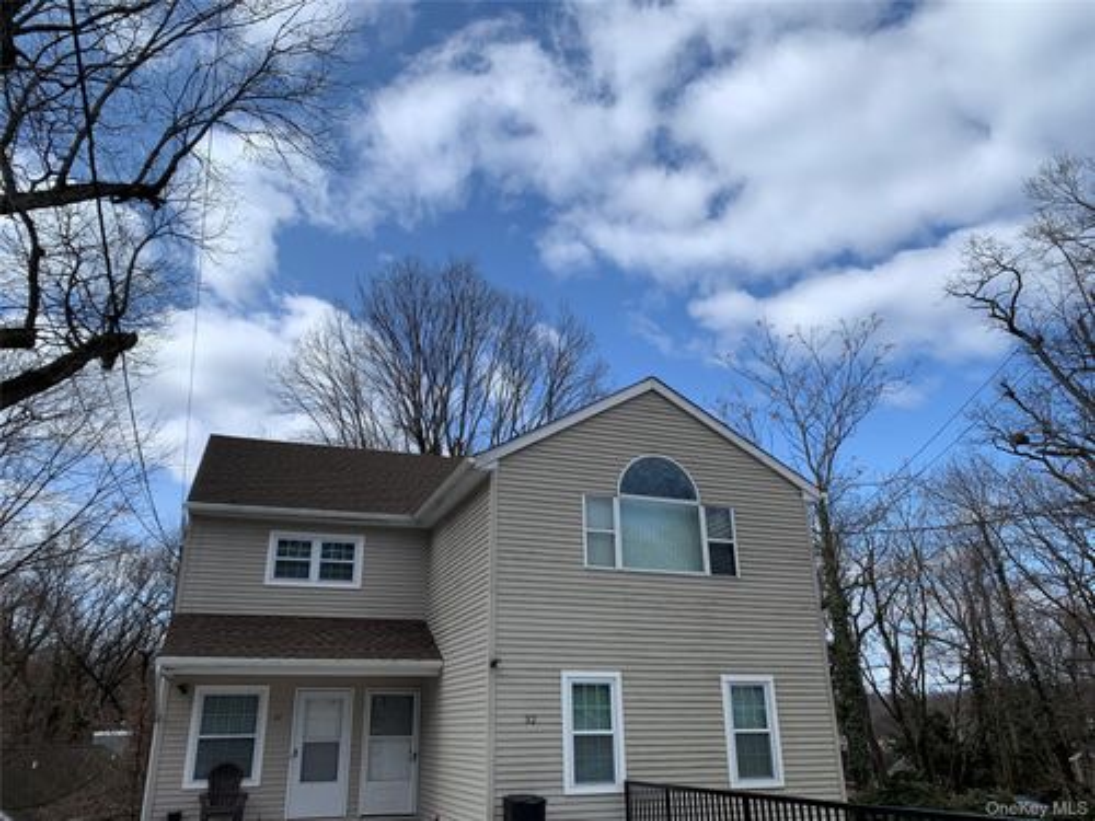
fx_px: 822
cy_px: 410
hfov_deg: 67.3
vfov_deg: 53.1
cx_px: 548
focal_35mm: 26
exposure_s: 1/2915
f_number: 1.8
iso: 25
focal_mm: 4.25
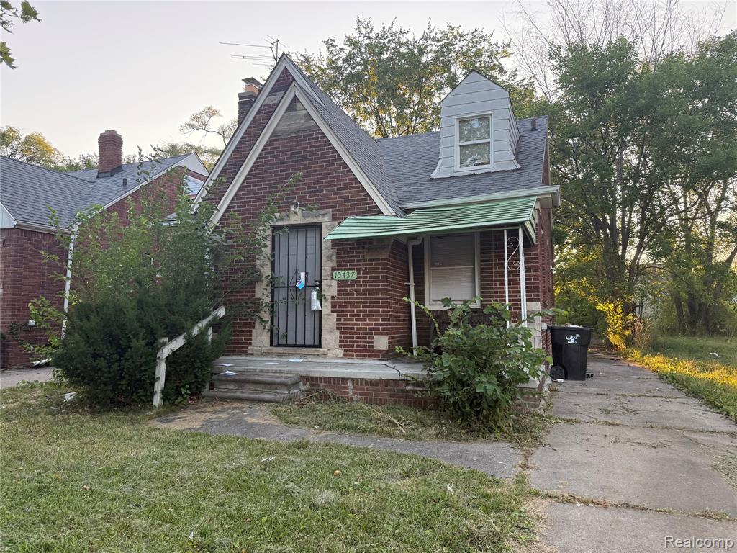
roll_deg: -0.3
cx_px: 368
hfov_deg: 71.6
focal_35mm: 24
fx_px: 511
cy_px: 276
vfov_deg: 56.8
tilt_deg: +5.0
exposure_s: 1/232
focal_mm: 6.76
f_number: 1.78
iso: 100
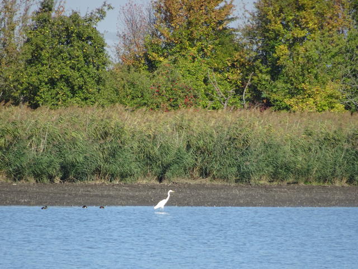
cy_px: 134
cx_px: 179
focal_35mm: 720
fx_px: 7446
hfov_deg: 2.8
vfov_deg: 2.1
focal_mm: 123
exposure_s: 1/250
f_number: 6.4
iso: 80
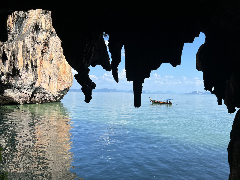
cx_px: 120
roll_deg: -0.9
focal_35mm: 26
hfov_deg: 67.3
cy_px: 90
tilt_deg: +0.2
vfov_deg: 53.1
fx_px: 180
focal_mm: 5.7
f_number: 1.5
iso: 50
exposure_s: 1/3460
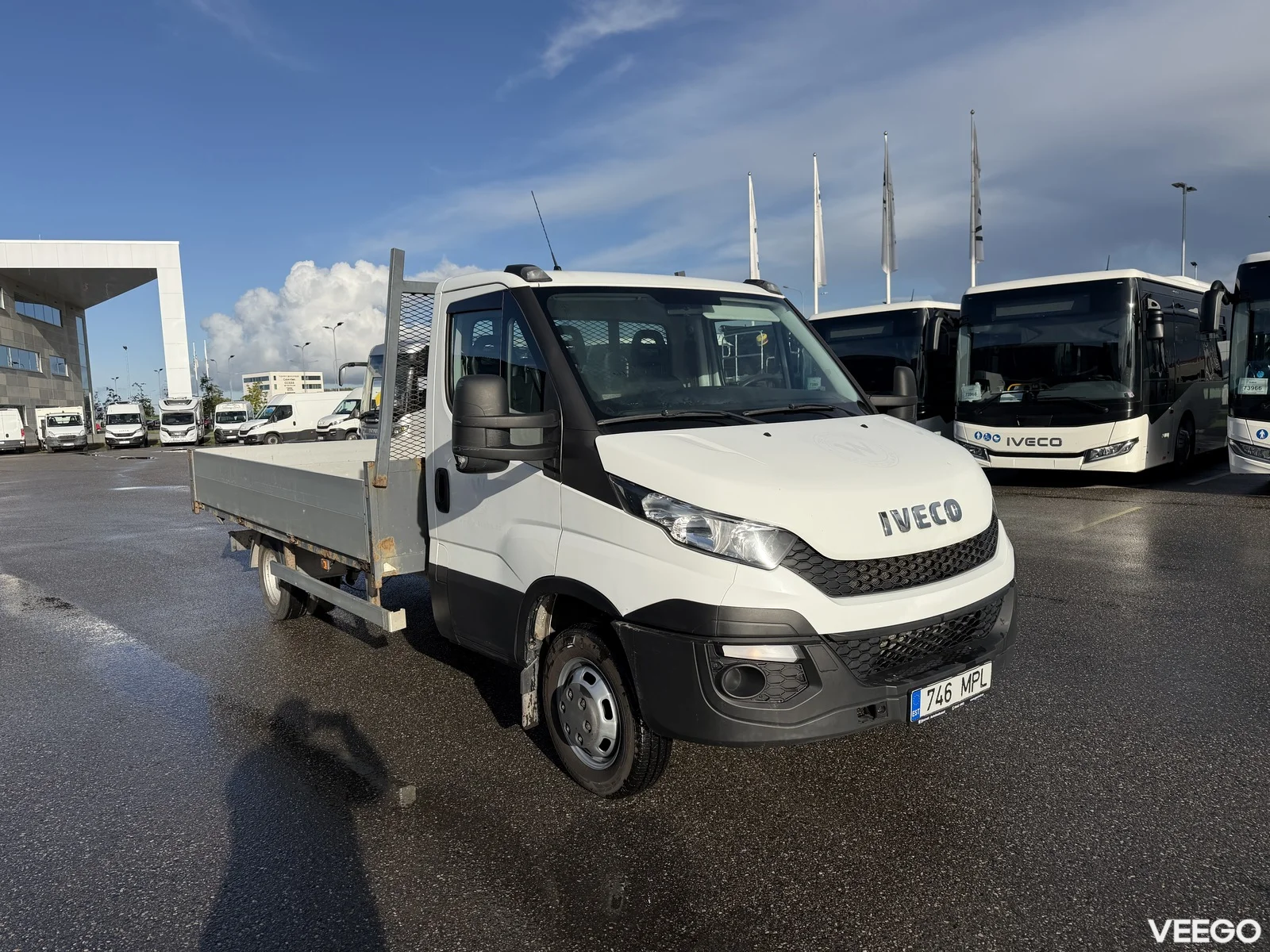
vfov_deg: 56.8
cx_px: 635
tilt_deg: -4.4
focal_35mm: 24
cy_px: 476
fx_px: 881
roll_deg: +3.2
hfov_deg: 71.6
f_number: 1.78
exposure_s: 1/7353
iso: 80
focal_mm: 6.76
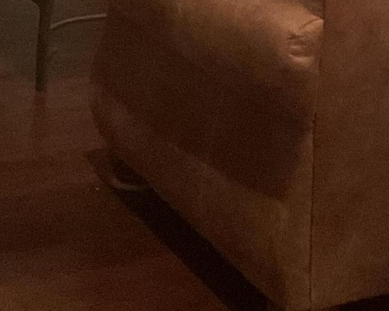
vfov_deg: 10.3
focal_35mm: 137
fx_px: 1577
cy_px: -321
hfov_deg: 14.0
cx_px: 280
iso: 500
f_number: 1.8
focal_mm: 3
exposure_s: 1/30
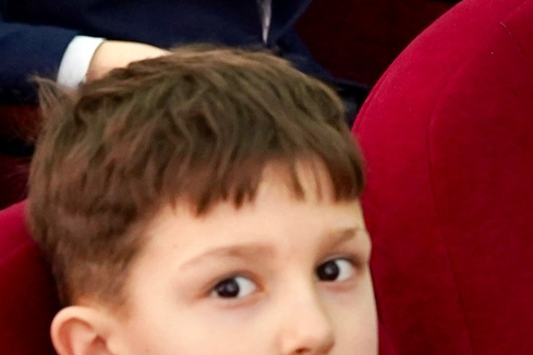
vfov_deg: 6.8
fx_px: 2993
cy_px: 163
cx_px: 851
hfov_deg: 9.8
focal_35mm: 202
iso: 2000
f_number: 3.5
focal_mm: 38.6
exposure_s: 1/160
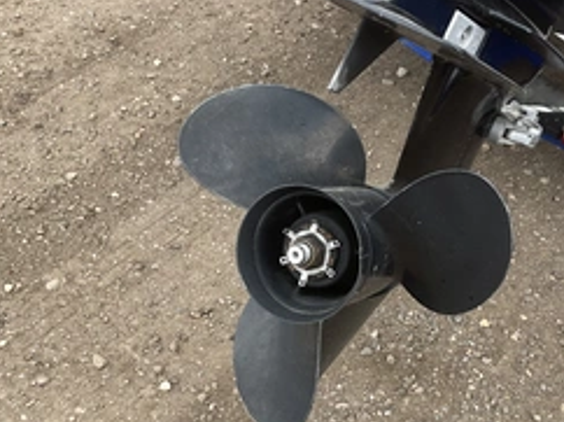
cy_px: 247
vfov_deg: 30.2
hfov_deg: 39.4
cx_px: 361
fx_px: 781
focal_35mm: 48
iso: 20
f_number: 1.8
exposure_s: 1/192
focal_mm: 3
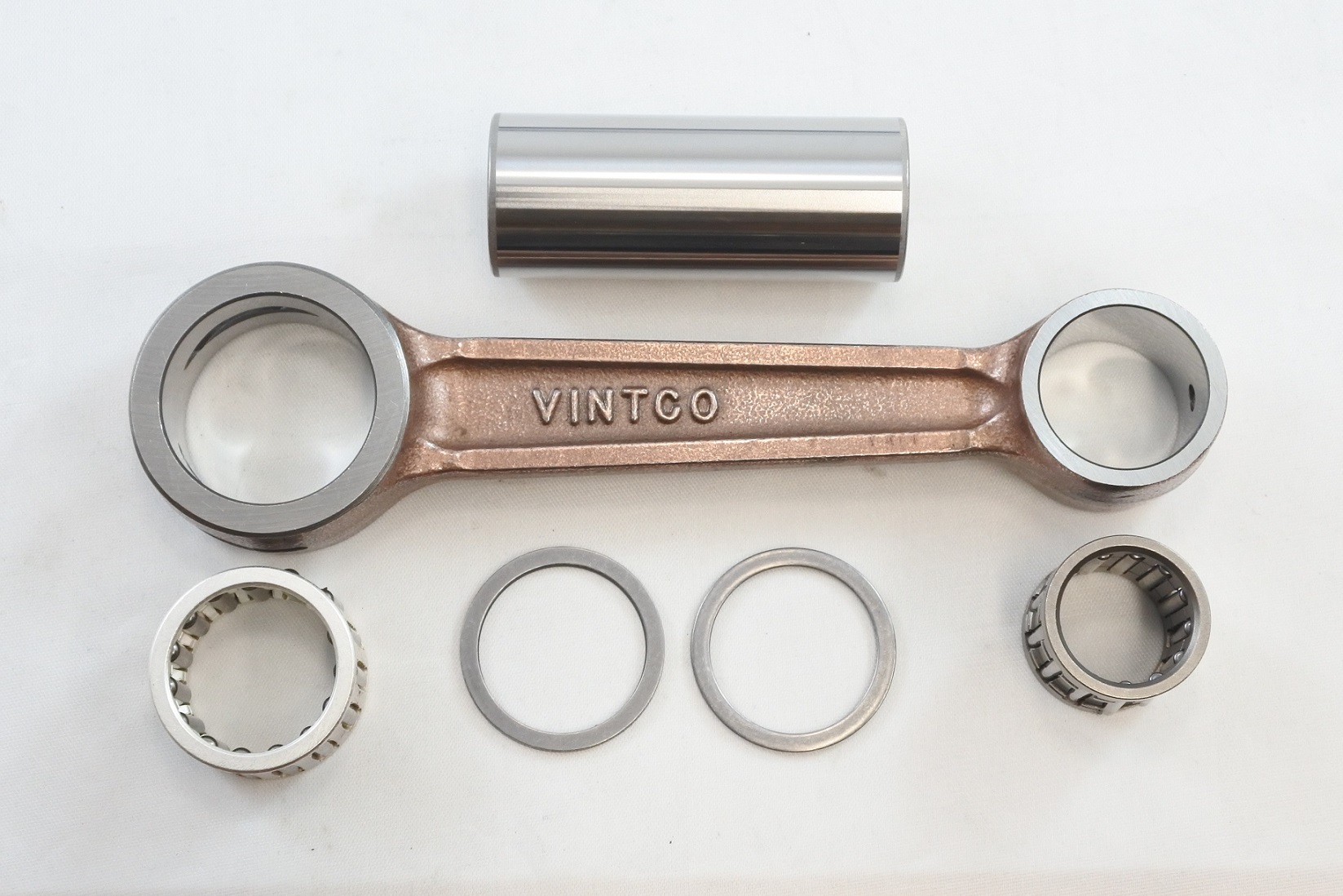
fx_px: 1567
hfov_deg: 46.4
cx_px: 672
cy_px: 448
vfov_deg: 31.9
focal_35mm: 42
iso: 560
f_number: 4.2
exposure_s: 1/125
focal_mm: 15.7
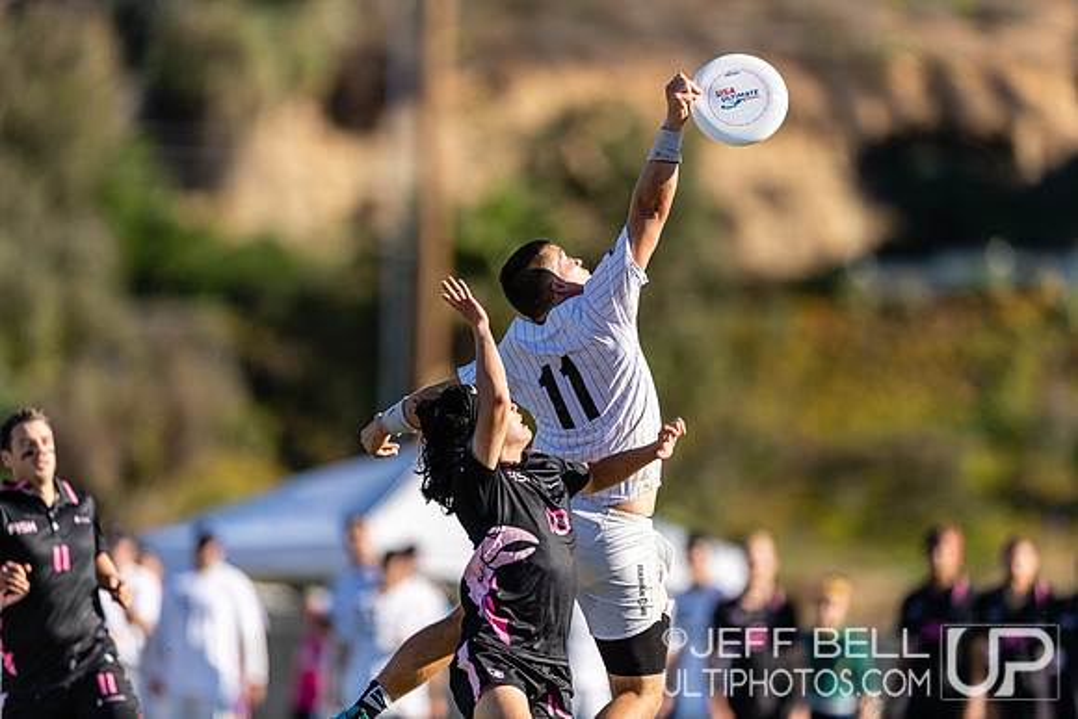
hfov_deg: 5.2
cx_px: 539
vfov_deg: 3.4
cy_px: 360
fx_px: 11980
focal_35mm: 400
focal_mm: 400
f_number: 2.8
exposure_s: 1/1600
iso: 100
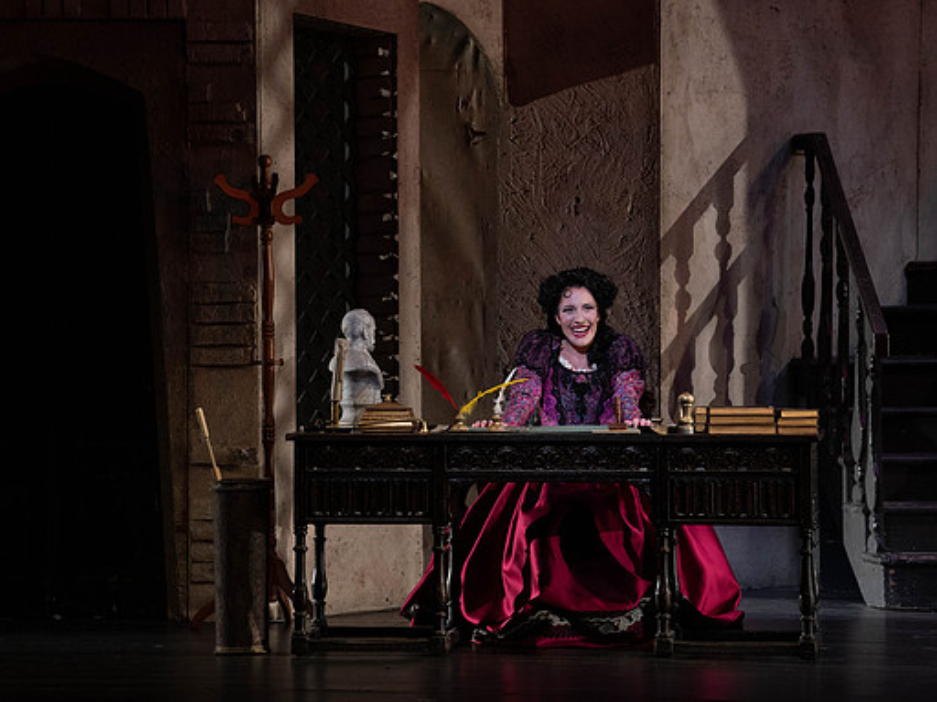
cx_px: 408
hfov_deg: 9.1
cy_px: 350
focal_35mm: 218
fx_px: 5901
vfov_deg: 6.8
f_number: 7.1
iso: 3200
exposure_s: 1/250
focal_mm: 200
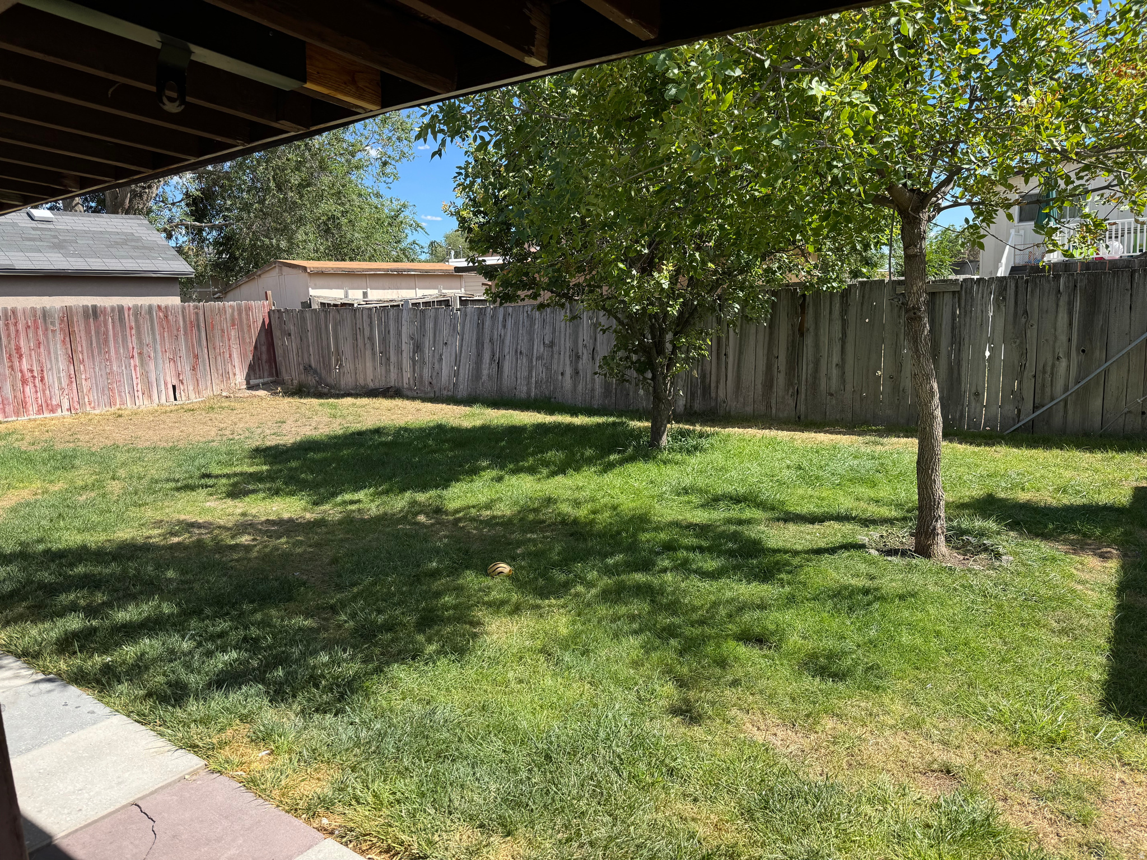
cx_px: 574
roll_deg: +1.6
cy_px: 430
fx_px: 795
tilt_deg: -9.7
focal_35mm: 24
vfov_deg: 56.8
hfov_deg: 71.6
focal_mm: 6.76
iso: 80
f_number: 1.78
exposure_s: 1/1767
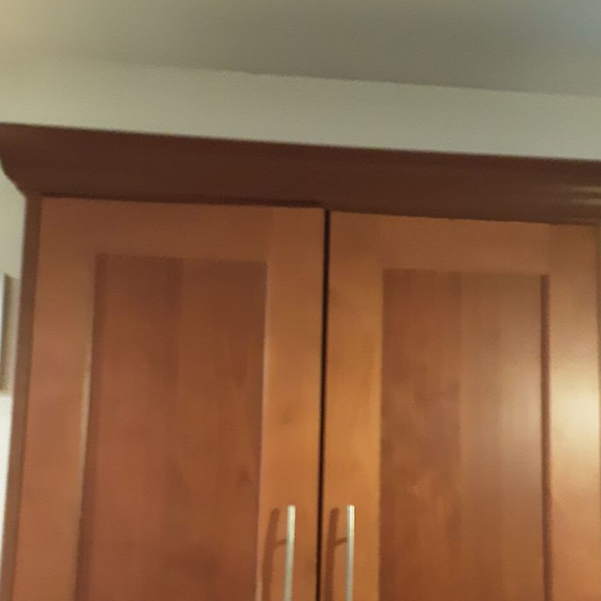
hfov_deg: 47.2
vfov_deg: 46.6
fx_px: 687
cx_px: 314
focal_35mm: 35
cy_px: 394
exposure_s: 1/10
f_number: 1.9
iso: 640
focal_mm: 2.9
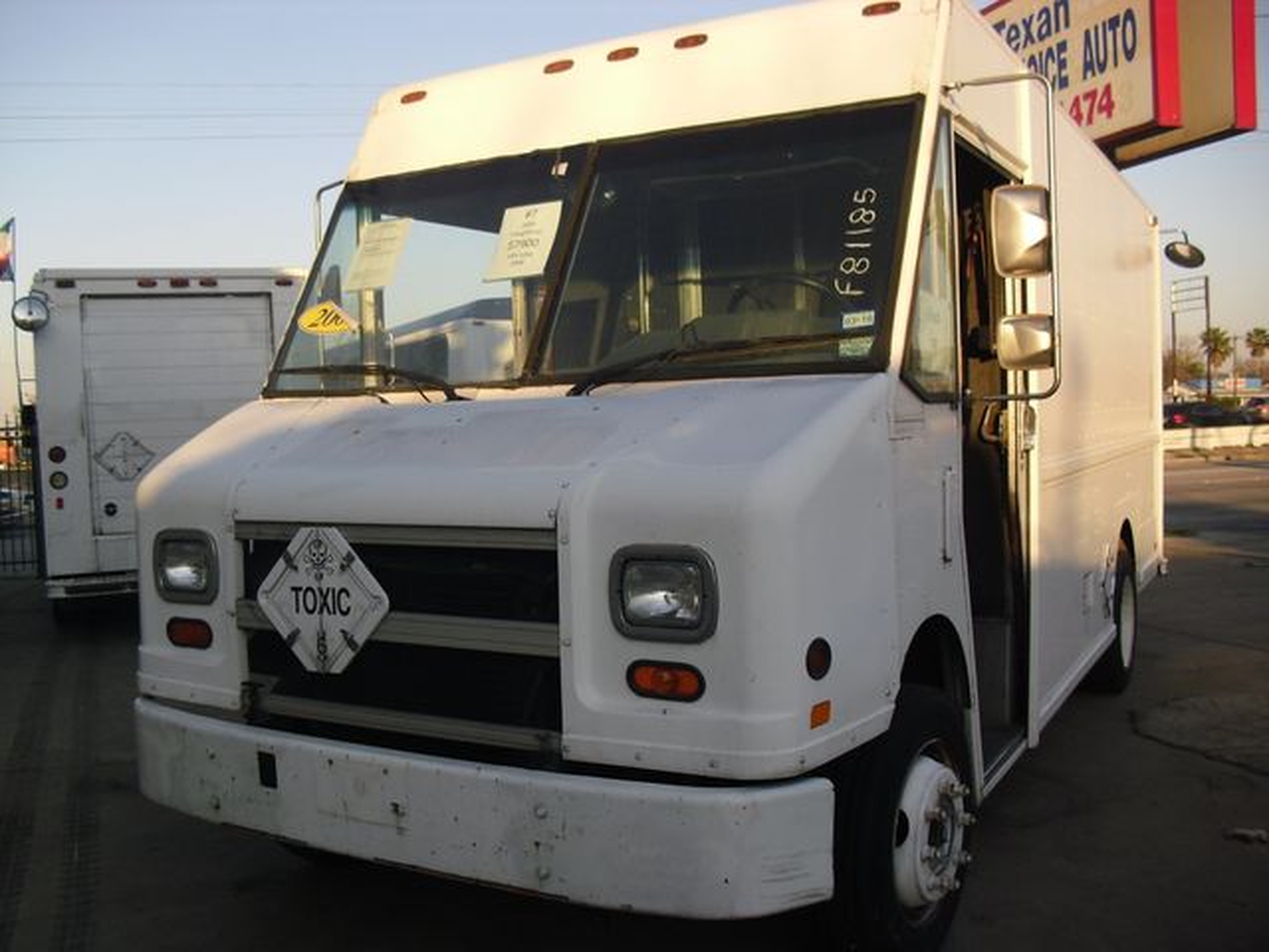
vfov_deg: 39.7
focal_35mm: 36
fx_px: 1320
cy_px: 476
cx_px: 634
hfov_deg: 51.4
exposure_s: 1/100
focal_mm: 6.3
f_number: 7.8
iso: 100
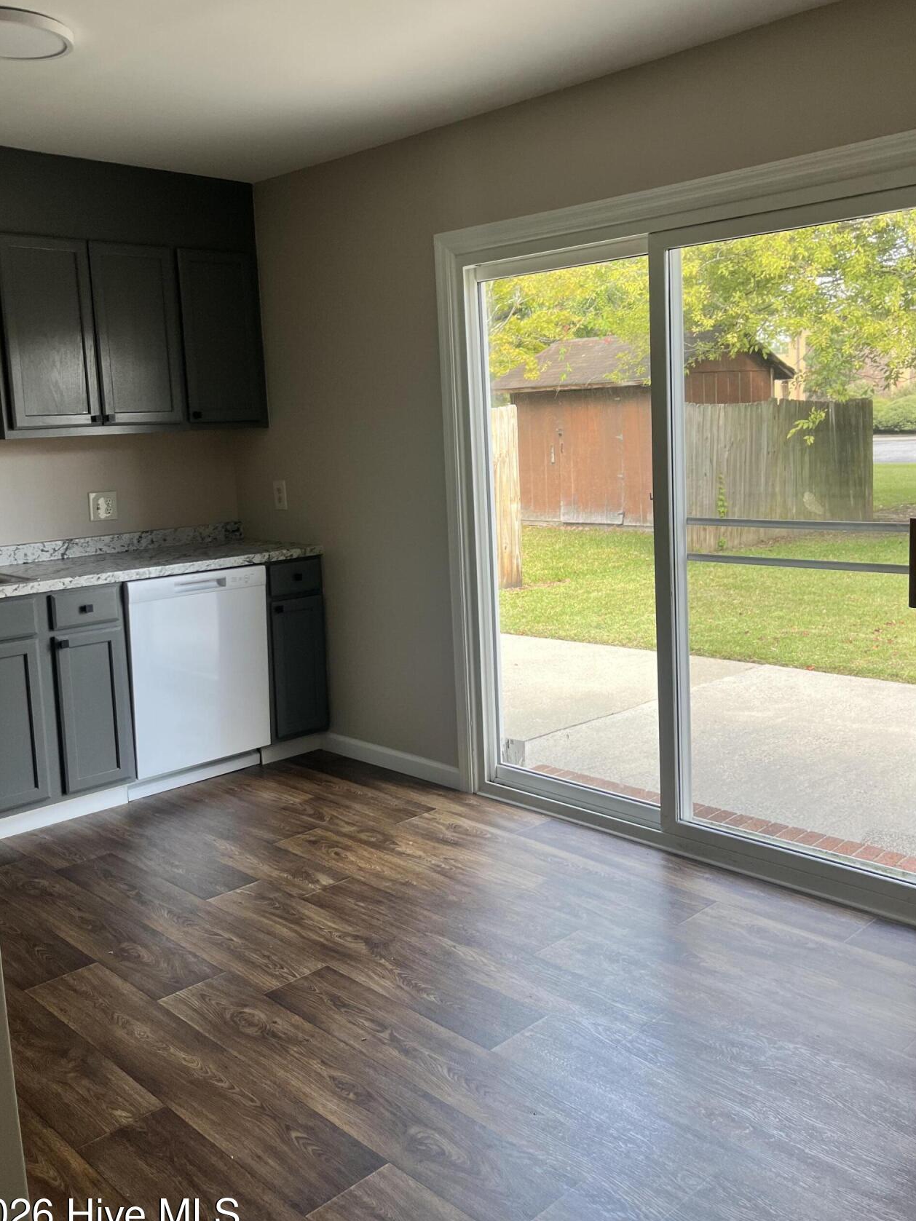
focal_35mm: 31
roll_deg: +2.1
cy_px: 553
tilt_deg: -5.8
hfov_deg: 45.4
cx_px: 475
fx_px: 1094
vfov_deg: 58.2
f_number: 1.6
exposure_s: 1/122
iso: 50
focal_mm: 5.1
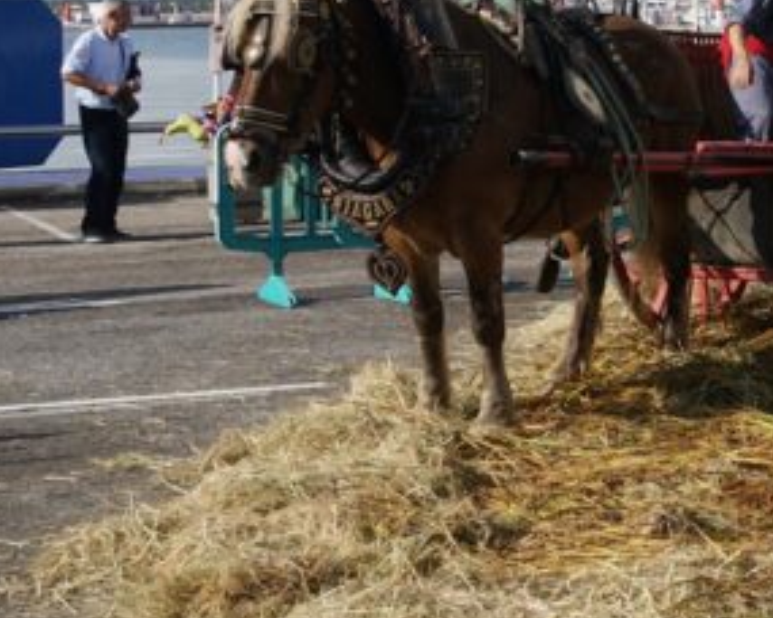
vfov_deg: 16.6
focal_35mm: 91
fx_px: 2082
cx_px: 1025
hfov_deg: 19.3
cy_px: 24
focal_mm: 24
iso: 160
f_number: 8
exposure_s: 1/400
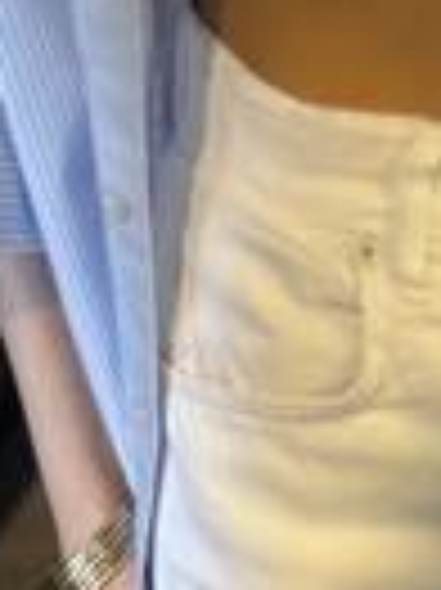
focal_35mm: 98
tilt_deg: -62.4
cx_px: 630
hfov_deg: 14.2
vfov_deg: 15.8
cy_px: 1178
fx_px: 1667
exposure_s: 1/121
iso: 100
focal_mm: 6.76
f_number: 1.78
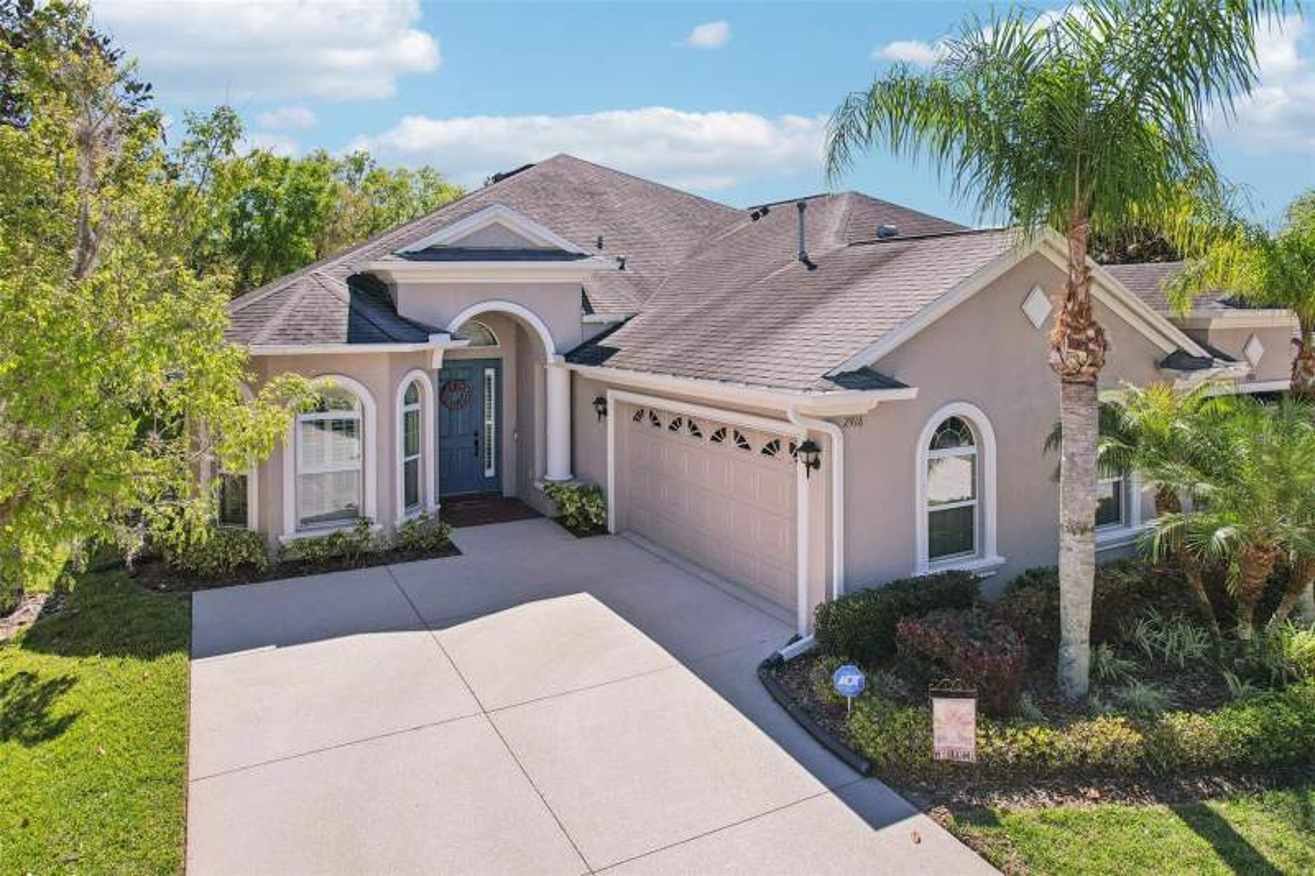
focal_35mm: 22
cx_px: 658
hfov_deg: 78.6
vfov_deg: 57.2
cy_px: 438
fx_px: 803
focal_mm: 8.4
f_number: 2.8
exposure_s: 1/1500
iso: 100
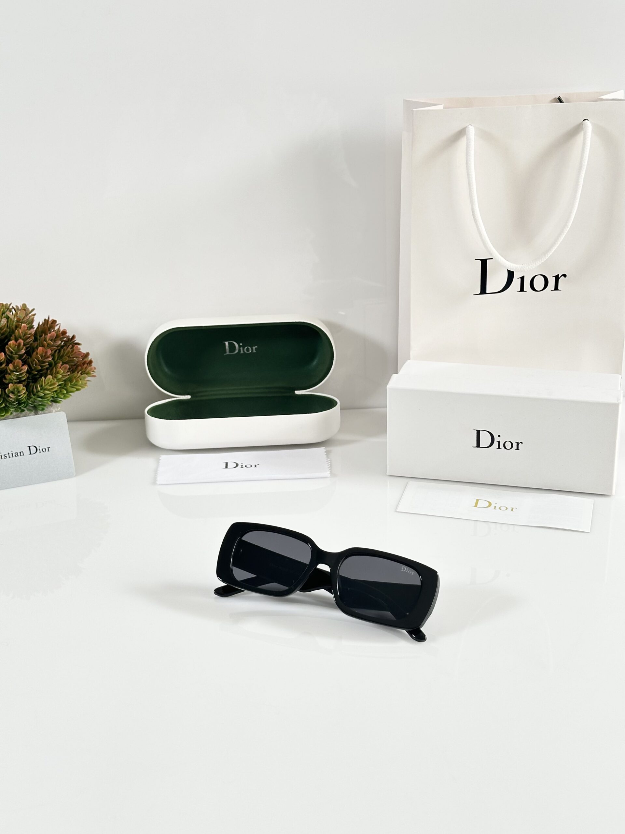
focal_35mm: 48
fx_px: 1156
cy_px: 417
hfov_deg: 30.3
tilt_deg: -22.8
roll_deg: +1.7
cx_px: 312
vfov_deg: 39.7
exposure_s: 1/100
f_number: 1.78
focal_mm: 6.86
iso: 80
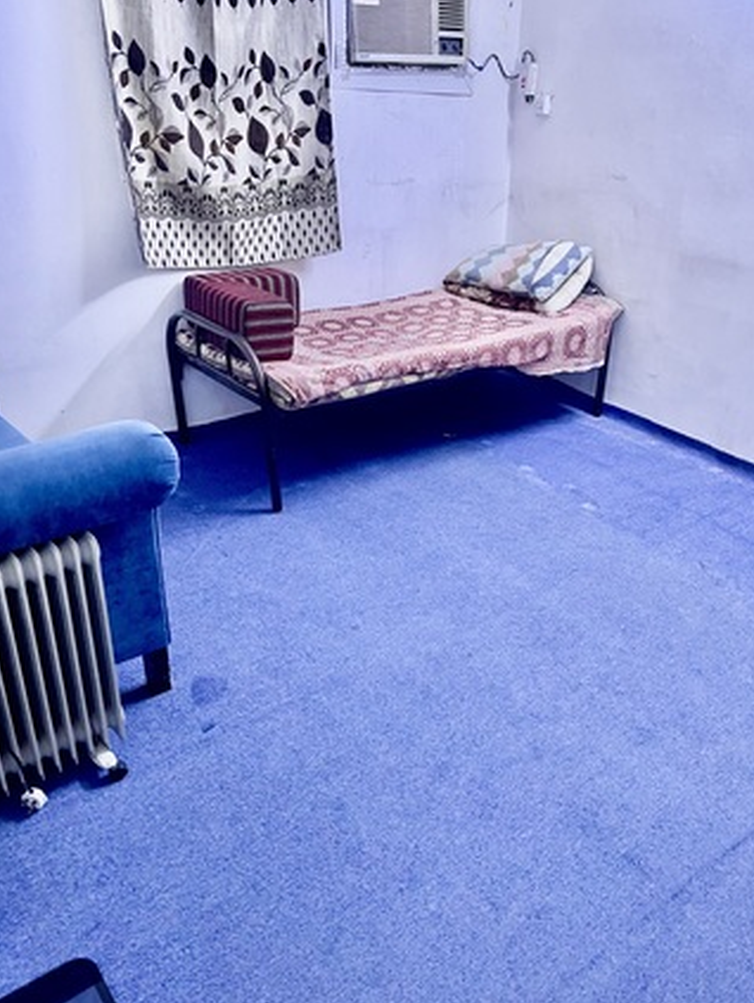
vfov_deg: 65.3
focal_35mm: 27
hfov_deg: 51.4
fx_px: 783
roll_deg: -0.6
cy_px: 497
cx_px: 392
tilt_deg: -25.2
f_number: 1.6
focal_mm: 5.1
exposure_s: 1/30
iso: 500
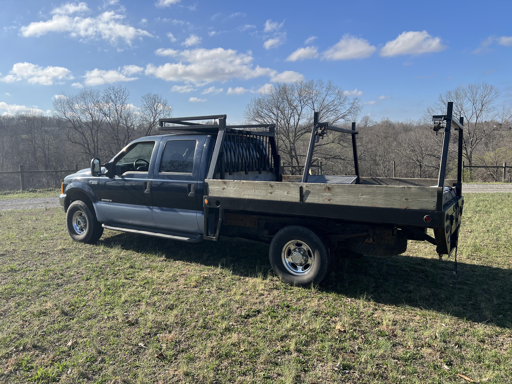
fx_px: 385
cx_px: 256
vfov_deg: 53.1
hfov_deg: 67.3
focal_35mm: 26
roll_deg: +1.1
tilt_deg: -7.9
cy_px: 192
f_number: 1.5
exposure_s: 1/3356
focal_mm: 5.7
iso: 50
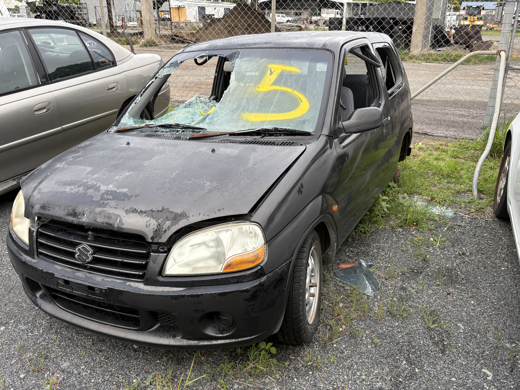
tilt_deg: -23.2
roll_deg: -0.4
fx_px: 451
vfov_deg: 46.7
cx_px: 280
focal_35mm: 30
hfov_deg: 59.9
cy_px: 218
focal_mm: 5.96
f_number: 1.6
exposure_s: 1/303
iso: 50
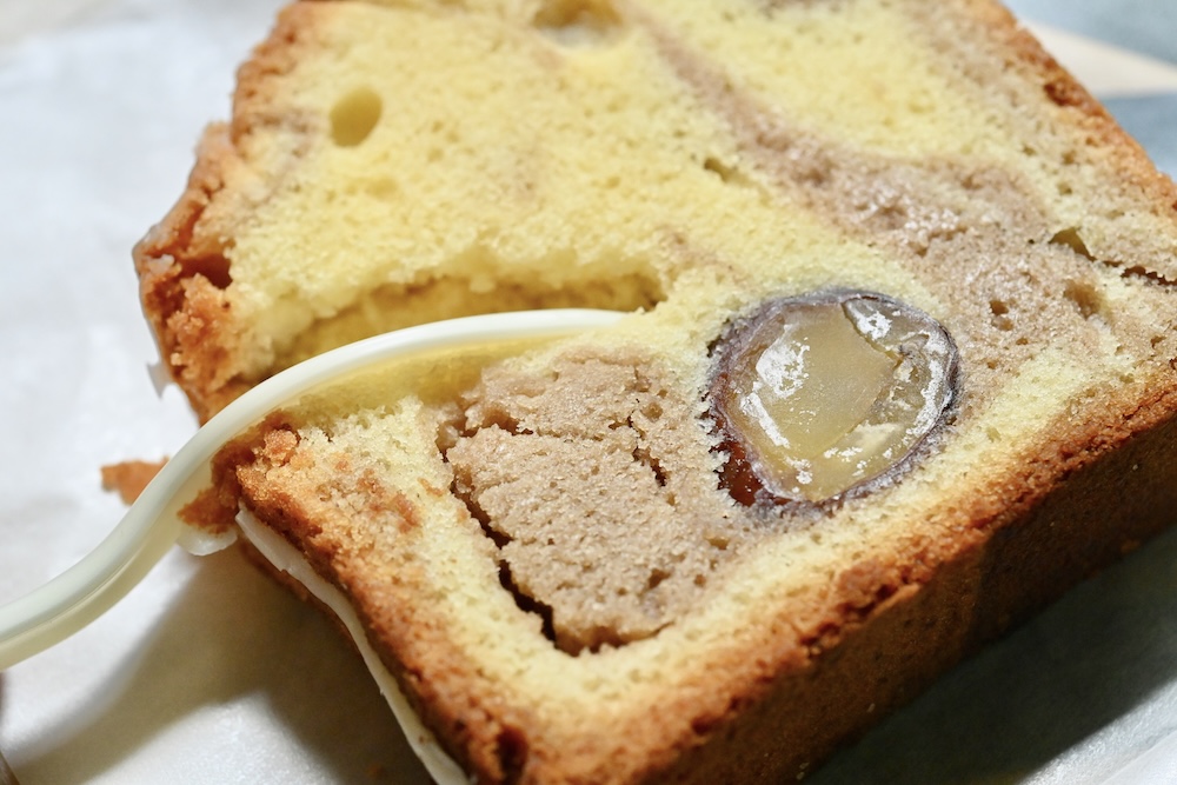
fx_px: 1962
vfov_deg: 22.6
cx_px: 588
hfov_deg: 33.4
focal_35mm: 60
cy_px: 392
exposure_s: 1/125
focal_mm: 60
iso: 6400
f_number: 9
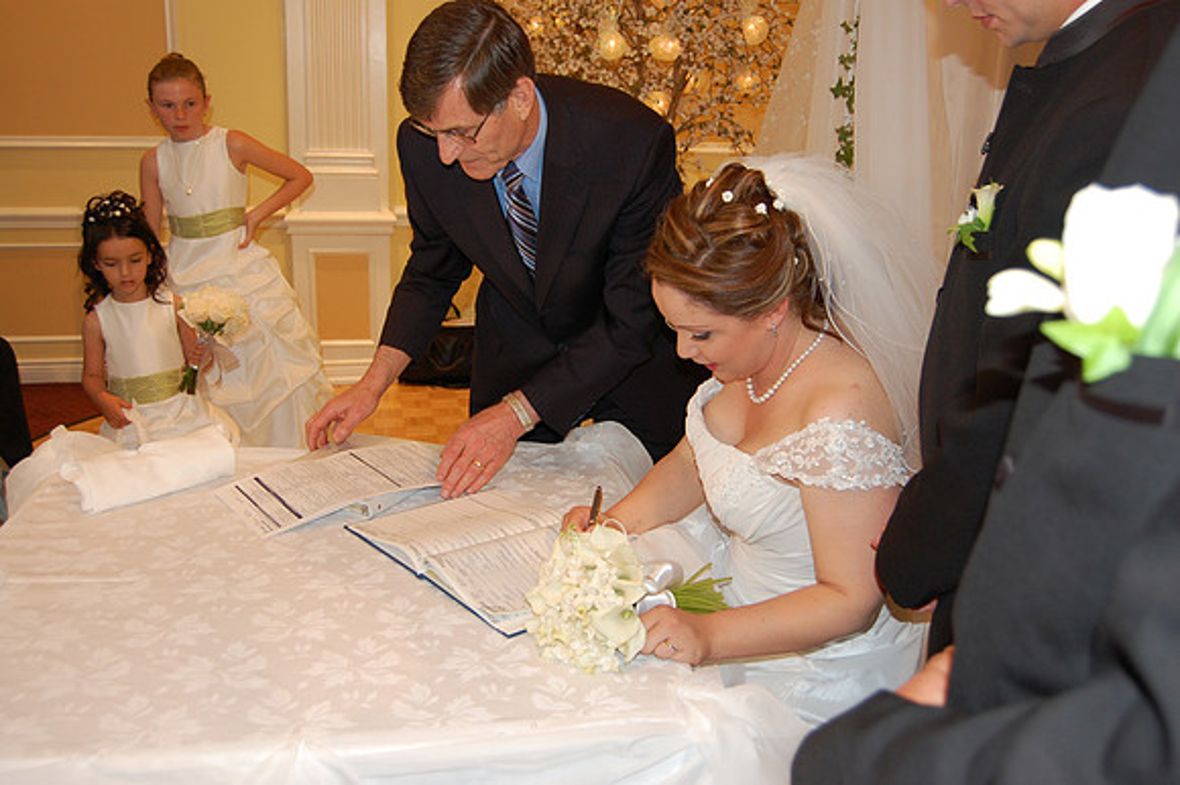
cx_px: 590
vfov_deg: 38.3
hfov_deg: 55.1
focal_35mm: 34
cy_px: 392
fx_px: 1130
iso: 400
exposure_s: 1/60
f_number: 3.8
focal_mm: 23
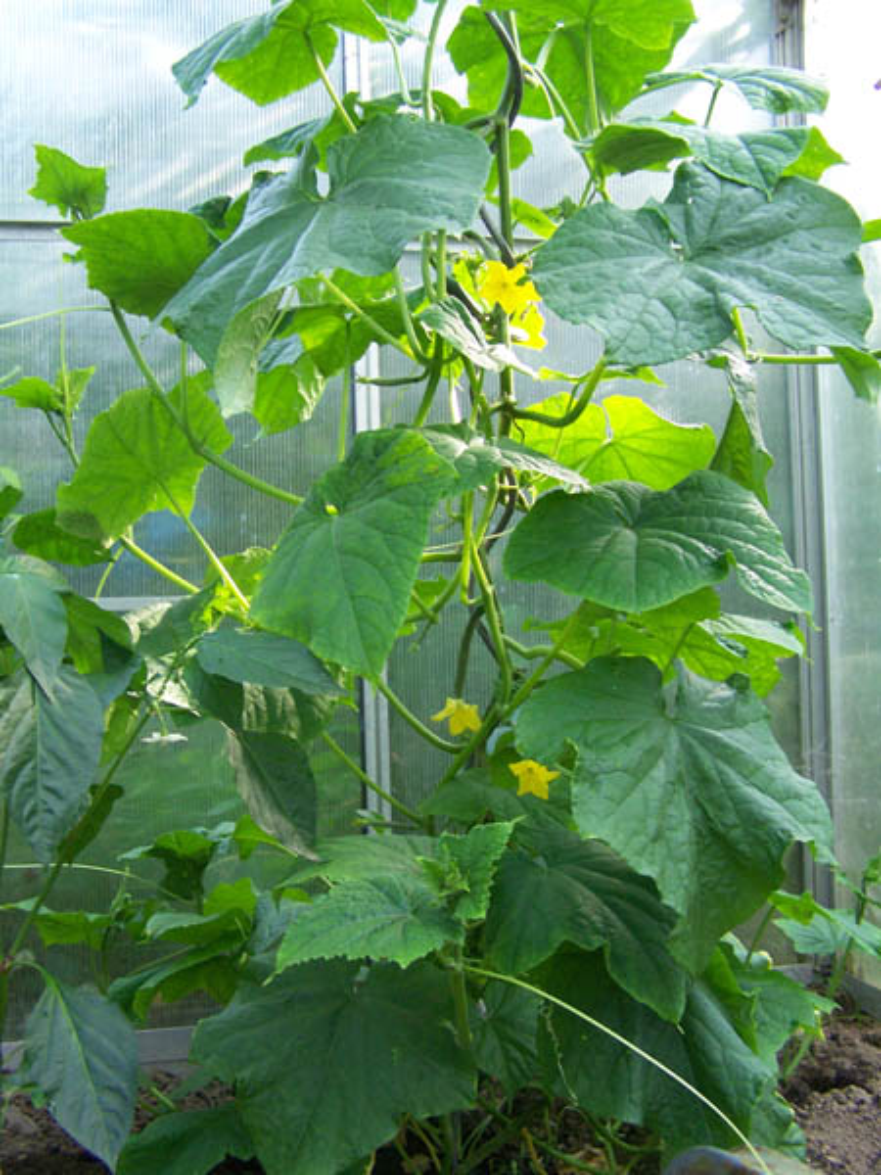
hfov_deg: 37.7
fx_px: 1290
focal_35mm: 38
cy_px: 588
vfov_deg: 49.0
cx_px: 440
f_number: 2.8
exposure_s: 1/80
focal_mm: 6.3
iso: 160
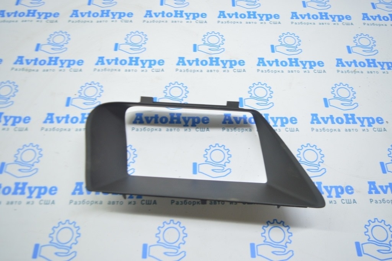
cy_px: 130
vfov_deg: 39.9
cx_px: 196
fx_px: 359
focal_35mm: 33
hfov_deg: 57.3
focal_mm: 22
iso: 400
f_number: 3.8
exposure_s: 1/40
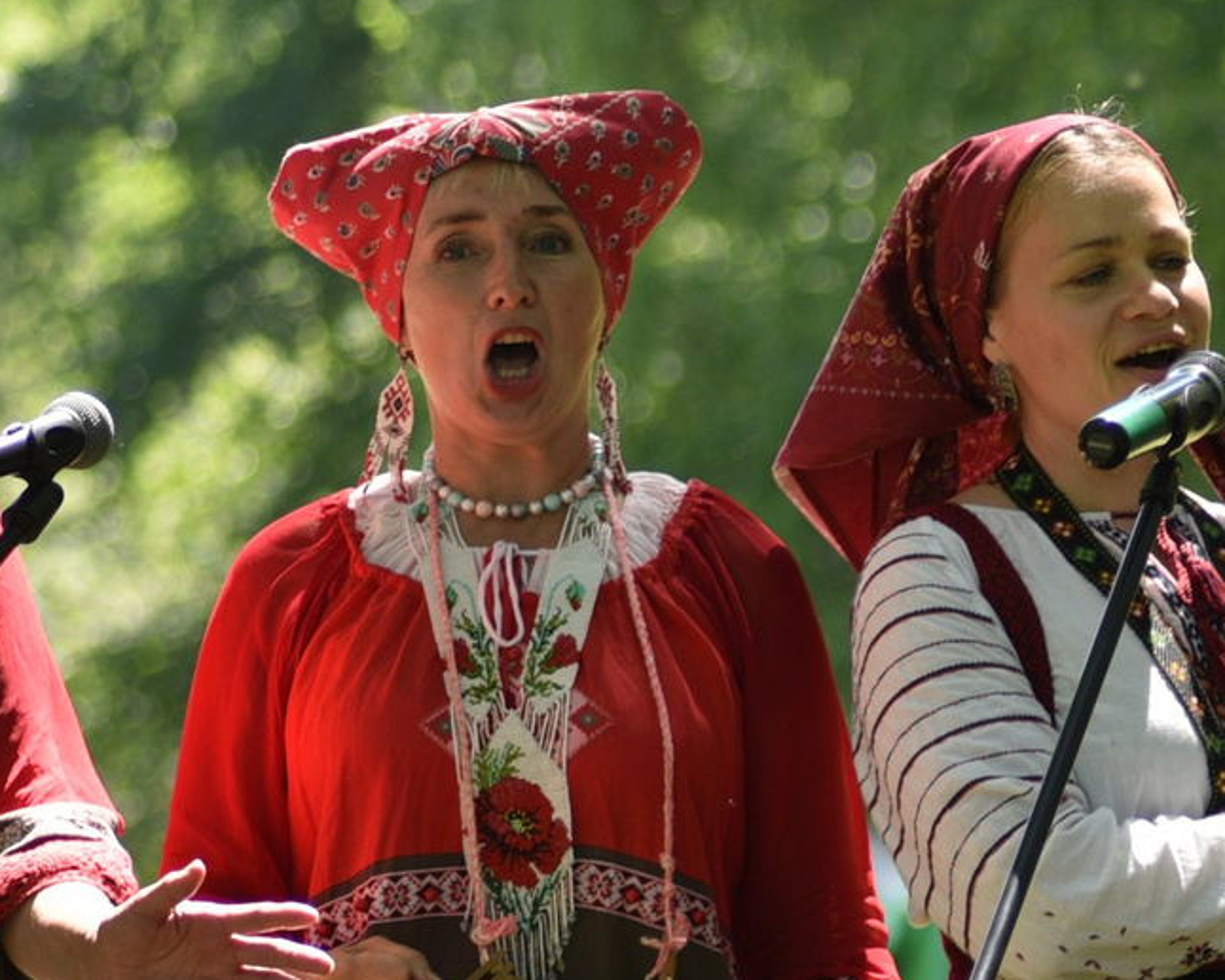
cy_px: 1155
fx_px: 13489
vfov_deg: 4.2
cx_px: 2234
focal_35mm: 372
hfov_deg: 5.1
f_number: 2.8
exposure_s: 1/400
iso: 100
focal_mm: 100
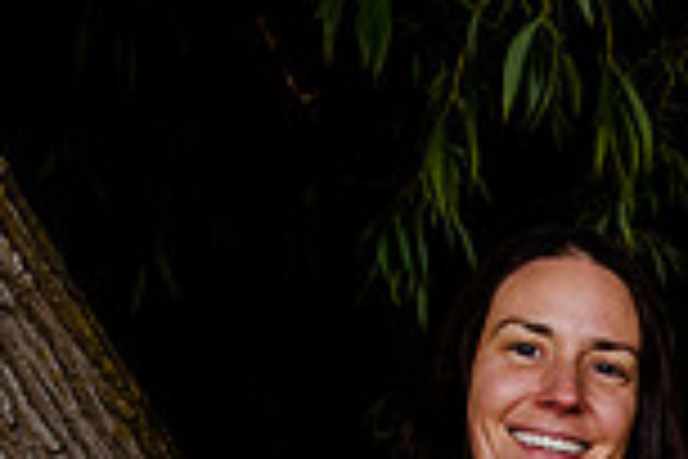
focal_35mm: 156
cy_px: 749
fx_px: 2981
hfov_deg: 12.7
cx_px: 903
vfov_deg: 8.5
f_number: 6.3
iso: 400
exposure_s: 1/200
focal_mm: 32
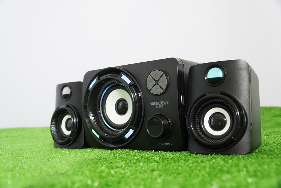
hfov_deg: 51.3
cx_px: 140
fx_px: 293
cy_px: 94
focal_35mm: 38
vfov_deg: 35.5
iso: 1000
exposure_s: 1/160
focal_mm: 25
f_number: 4
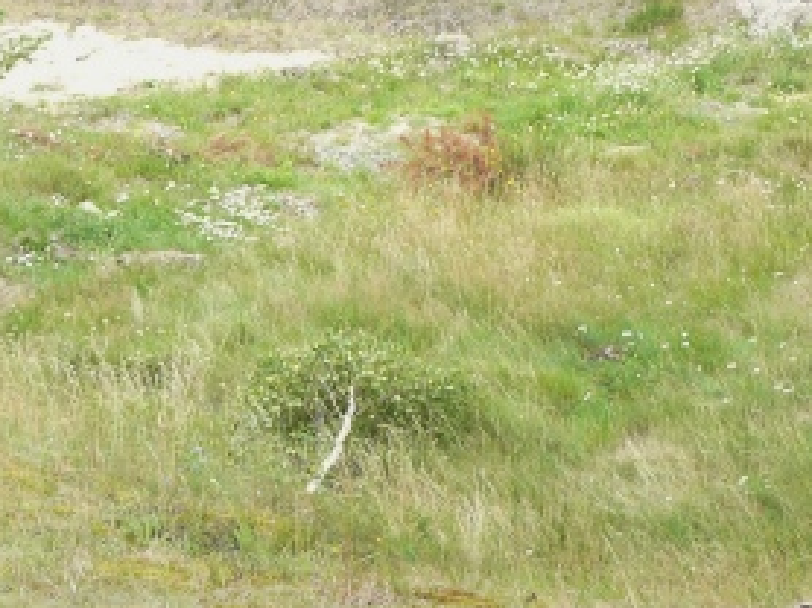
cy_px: -26
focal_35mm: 83
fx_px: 1945
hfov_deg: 23.5
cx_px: 485
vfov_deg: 17.3
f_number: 4
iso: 100
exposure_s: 1/100
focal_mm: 6
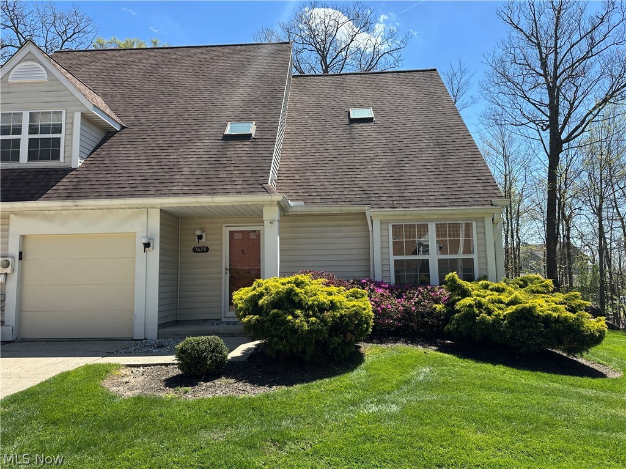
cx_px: 313
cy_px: 234
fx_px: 434
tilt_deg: +5.9
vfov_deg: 56.8
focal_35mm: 24
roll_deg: +2.9
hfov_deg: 71.6
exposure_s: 1/2525
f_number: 1.78
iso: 80
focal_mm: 6.86
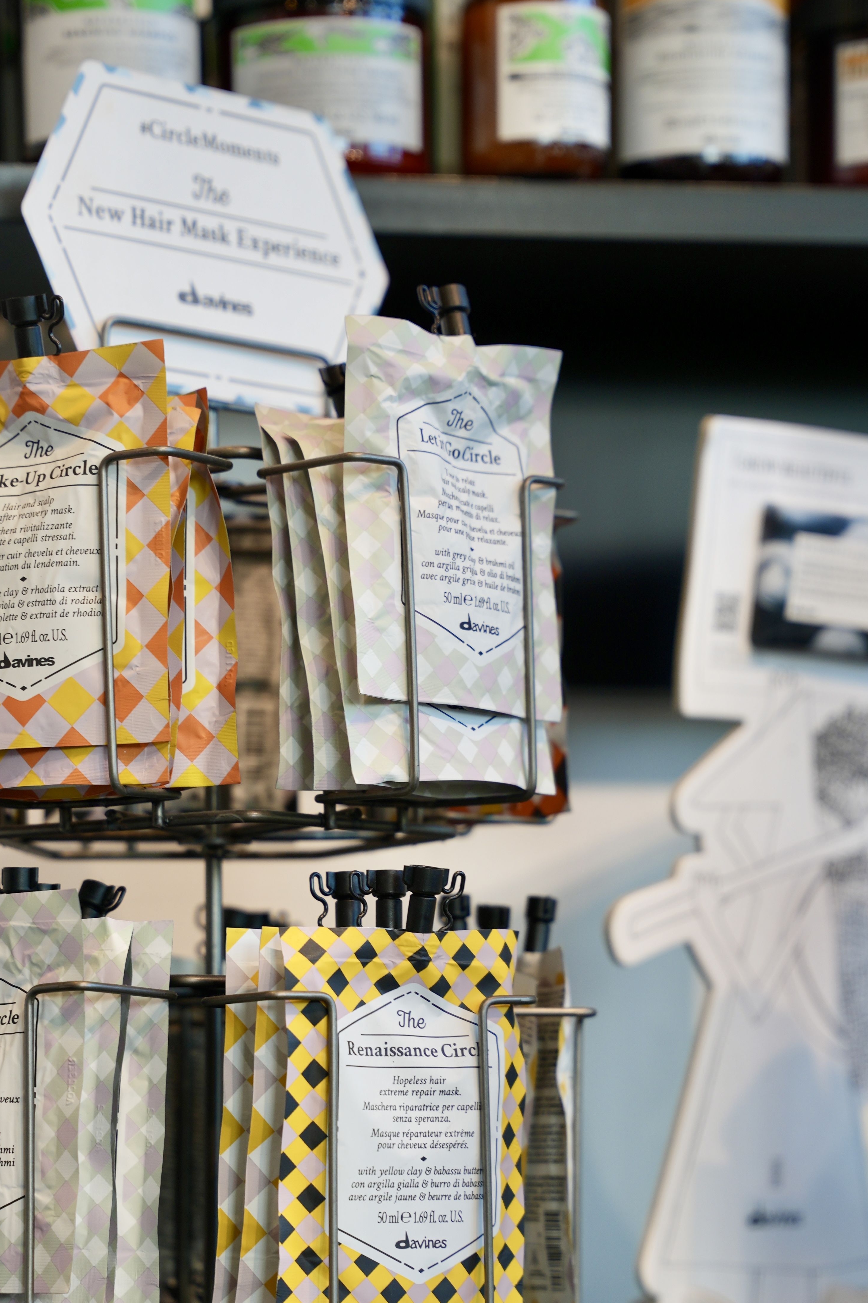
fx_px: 4050
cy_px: 831
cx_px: 225
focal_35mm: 112
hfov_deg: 12.2
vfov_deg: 18.2
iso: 200
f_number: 2.8
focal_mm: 70
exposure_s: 1/80
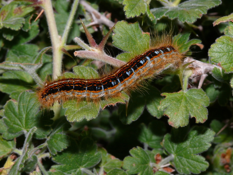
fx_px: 1165
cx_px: 116
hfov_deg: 11.4
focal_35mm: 173
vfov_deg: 8.6
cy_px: 88
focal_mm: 36.7
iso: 100
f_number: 11
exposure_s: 1/640
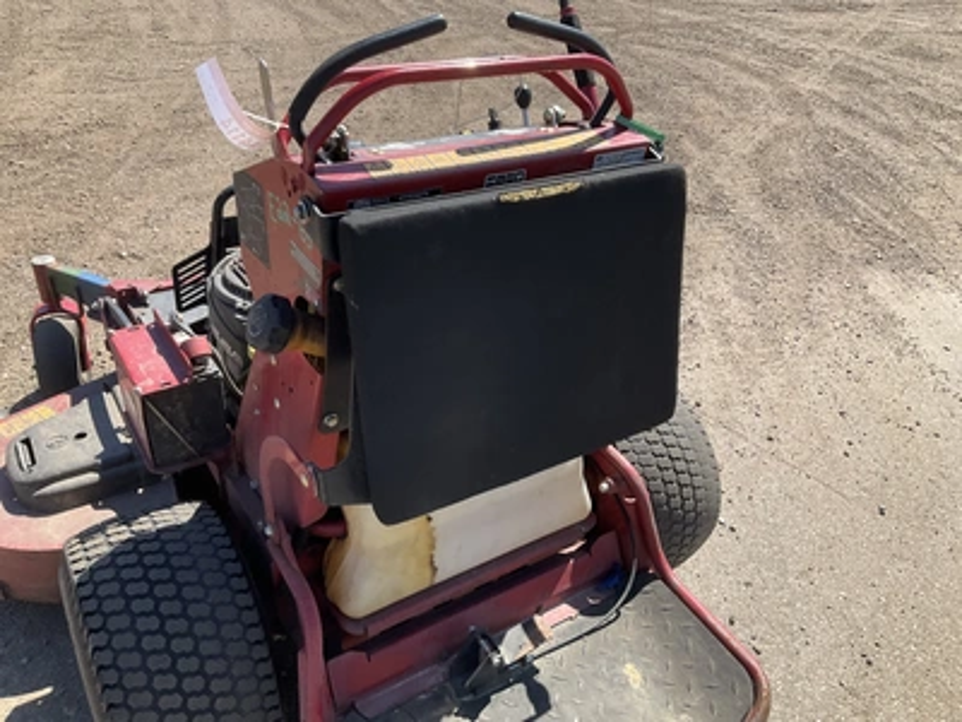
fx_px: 806
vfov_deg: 48.2
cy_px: 361
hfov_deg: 61.7
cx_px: 481
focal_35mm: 29
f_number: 1.8
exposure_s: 1/1055
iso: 25
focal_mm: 3
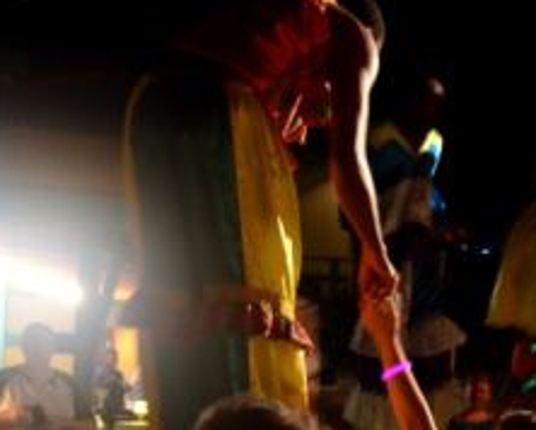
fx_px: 1863
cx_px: 454
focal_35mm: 117
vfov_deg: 12.9
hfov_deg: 16.2
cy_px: 482
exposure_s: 1/20
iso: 2500
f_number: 4
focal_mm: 29
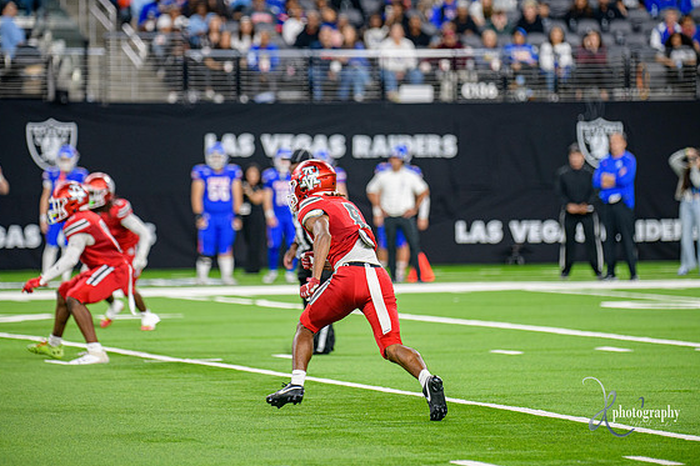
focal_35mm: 228
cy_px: 227
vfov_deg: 6.0
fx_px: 4432
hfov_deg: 9.0
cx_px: 354
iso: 1000
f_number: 2.8
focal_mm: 220
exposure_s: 1/400
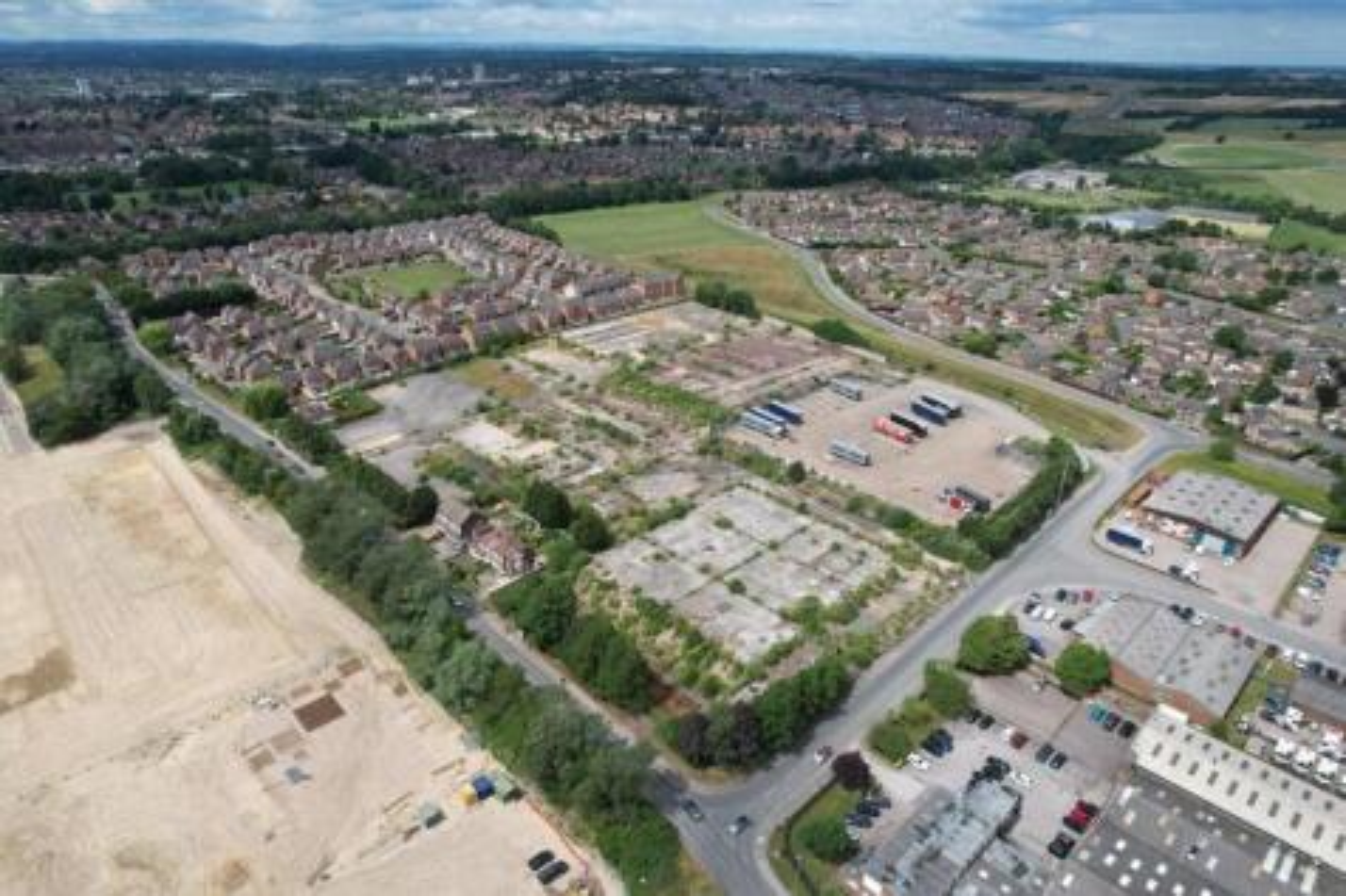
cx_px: 673
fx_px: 822
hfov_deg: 78.6
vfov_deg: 57.2
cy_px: 448
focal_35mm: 22
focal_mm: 8.38
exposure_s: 1/2000
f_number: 2.8
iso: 100
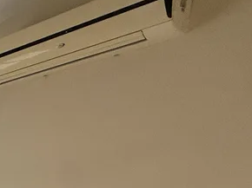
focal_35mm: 58
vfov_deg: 20.2
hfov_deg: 19.3
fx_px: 422
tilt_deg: -11.4
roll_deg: -0.1
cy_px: 311
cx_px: -250
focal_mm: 2.22
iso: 80
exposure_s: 1/99
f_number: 2.2
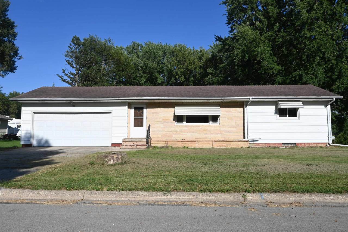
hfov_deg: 65.9
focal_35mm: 28
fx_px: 268
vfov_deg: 46.8
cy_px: 116
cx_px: 174
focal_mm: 18.5
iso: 100
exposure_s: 1/160
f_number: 11
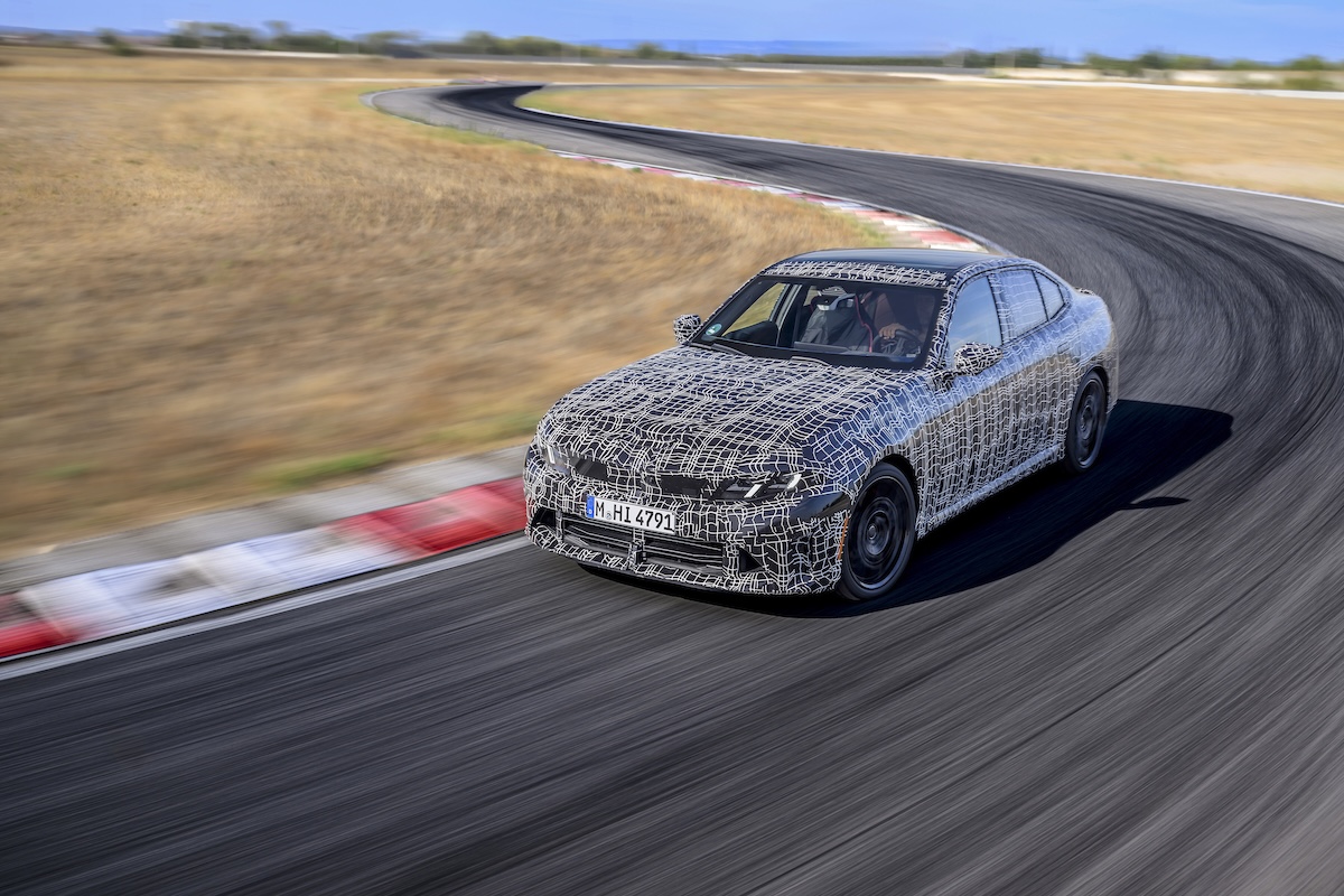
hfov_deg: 50.7
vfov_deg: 35.1
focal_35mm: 38
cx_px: 672
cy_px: 448
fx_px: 1419
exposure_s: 1/13
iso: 32
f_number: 7.1
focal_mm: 38
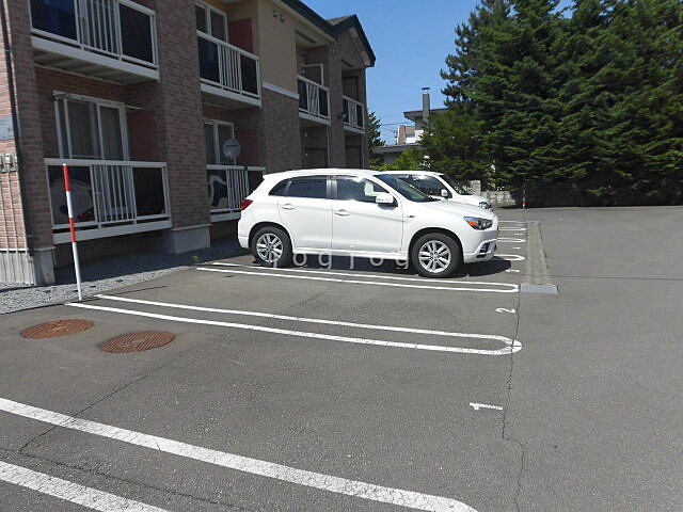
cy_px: 256
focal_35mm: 24
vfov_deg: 56.8
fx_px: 474
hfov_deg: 71.6
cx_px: 342
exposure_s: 1/250
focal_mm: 4.3
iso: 100
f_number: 7.8
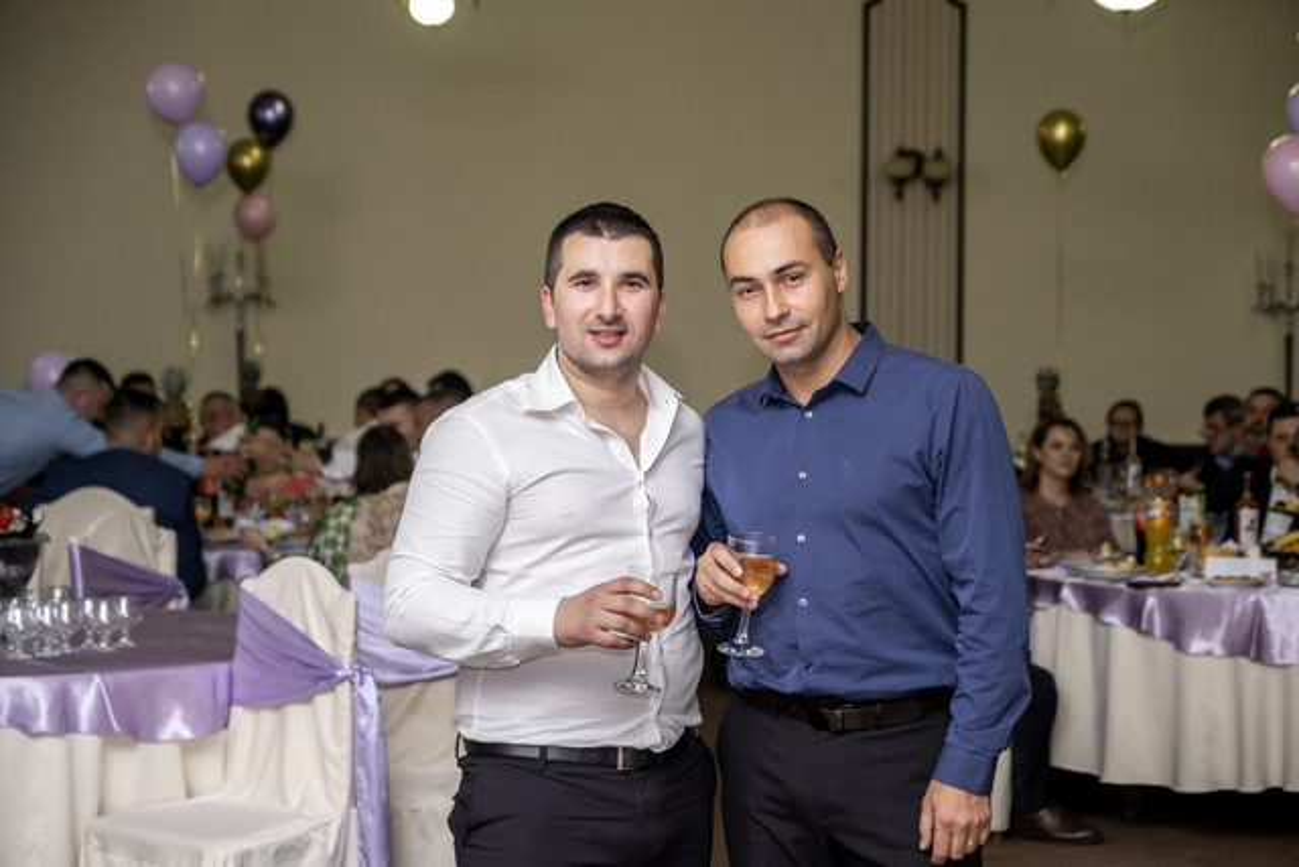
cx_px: 650
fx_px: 2995
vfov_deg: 16.5
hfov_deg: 24.5
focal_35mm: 83
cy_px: 434
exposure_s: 1/160
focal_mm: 55
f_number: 2.8
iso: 1250
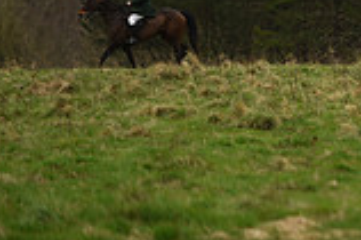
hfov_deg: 3.4
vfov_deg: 2.3
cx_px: 649
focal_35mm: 604
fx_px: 6050
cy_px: -64
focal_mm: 165
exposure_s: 1/1250
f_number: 2.8
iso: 220
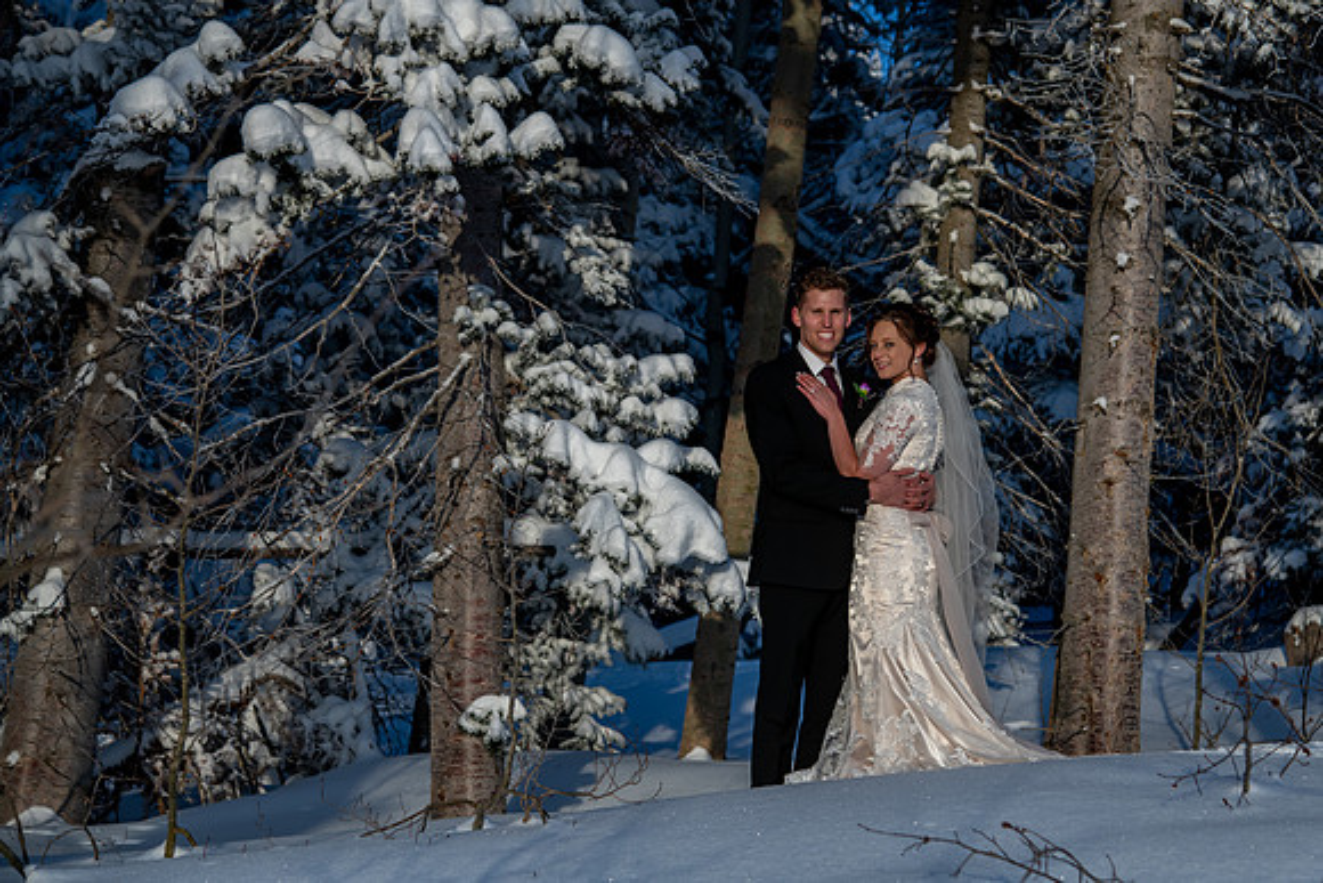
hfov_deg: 27.5
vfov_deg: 18.5
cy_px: 398
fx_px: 2706
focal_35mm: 74
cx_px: 739
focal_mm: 65
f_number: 5
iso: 200
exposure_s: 1/800
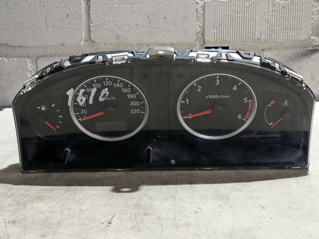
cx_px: 160
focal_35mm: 51
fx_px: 470
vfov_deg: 28.6
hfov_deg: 37.5
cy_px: 120
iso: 220
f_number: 1.89
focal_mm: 5.43
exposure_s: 1/50
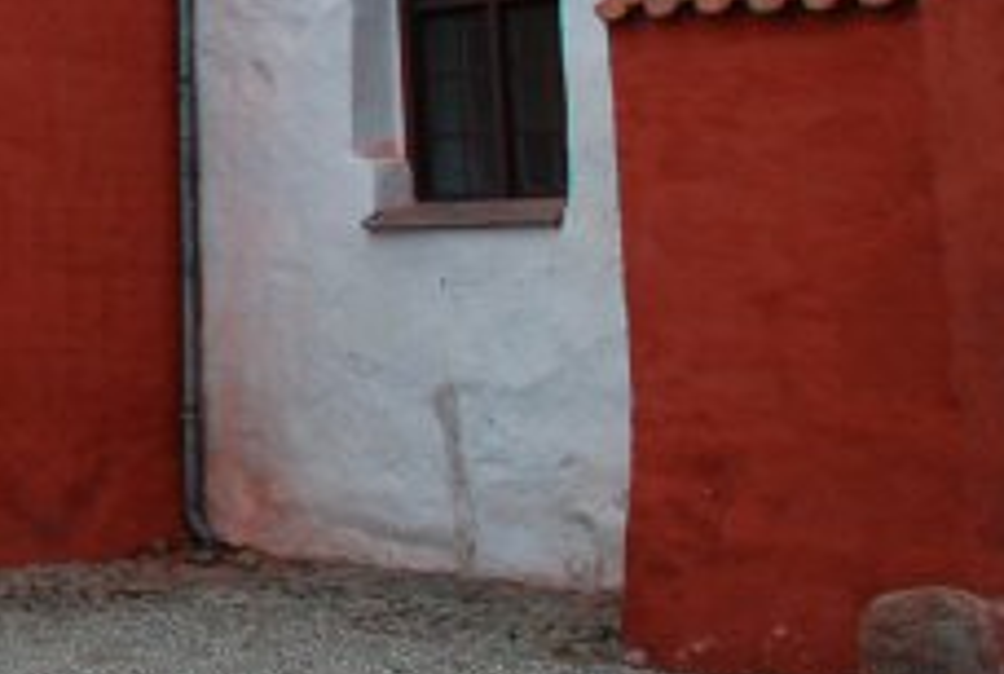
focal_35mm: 83
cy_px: -275
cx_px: -401
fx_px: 2319
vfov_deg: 15.5
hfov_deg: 21.4
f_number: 3.5
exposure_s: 1/30
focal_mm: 18
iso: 250
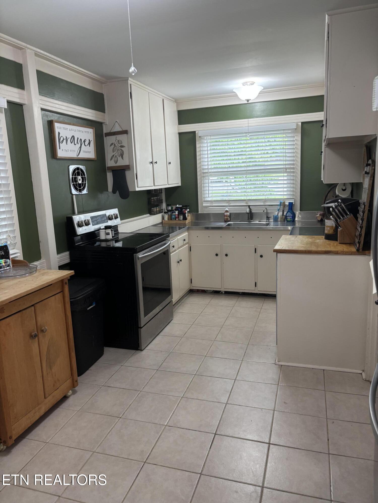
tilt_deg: -10.7
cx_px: 189
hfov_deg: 53.1
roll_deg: +2.6
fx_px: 379
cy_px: 252
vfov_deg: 67.3
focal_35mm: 26
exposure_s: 1/60
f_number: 1.6
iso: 100
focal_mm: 5.96
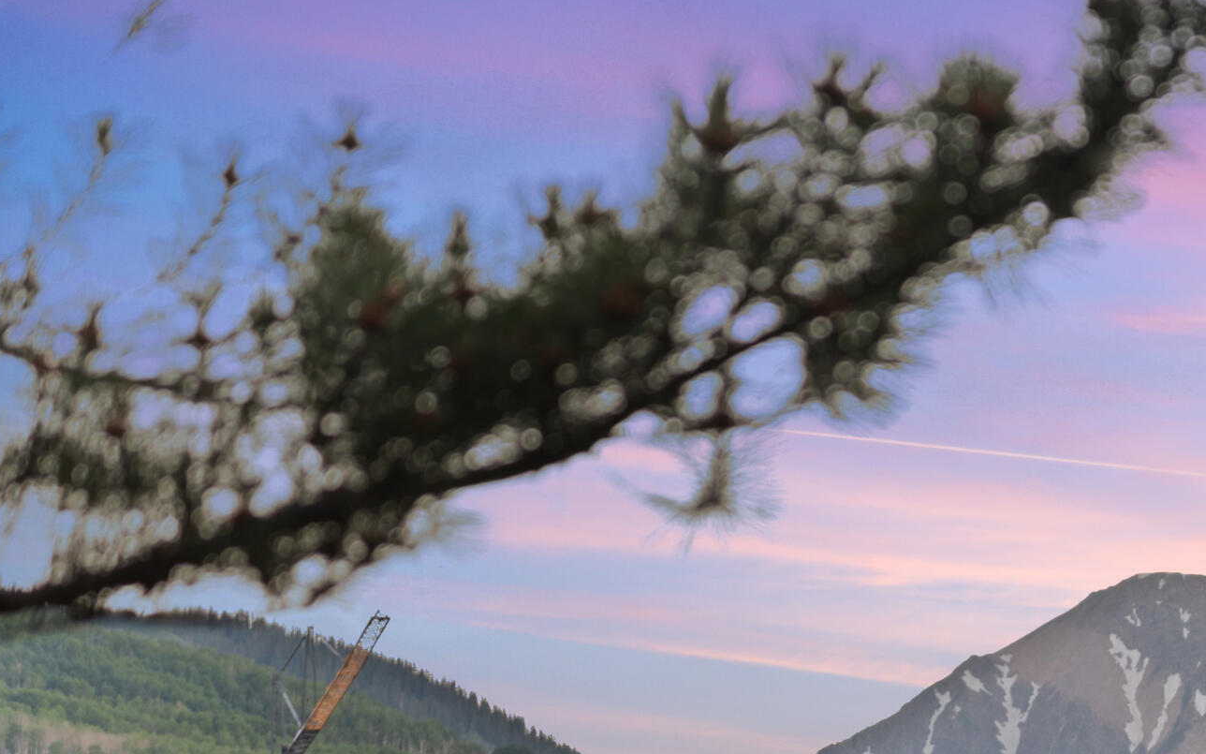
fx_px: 9367
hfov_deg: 7.3
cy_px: 703
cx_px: 1277
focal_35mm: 285
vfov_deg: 4.6
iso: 100
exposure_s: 1/25
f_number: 4
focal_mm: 120
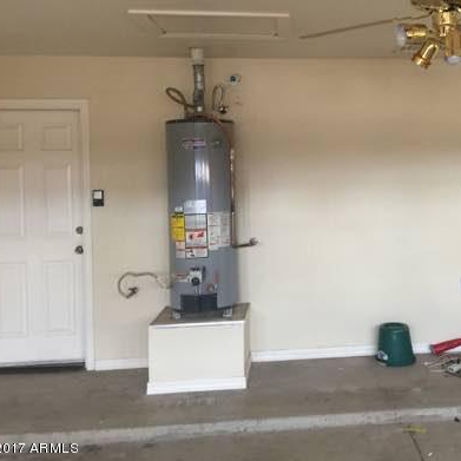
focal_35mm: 42
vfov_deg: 39.9
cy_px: 189
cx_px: 364
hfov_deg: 38.6
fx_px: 633
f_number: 2.2
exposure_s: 1/15
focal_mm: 4.15
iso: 80
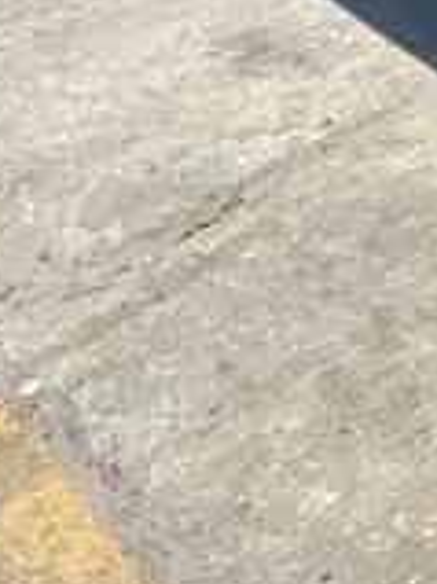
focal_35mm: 120
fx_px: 2023
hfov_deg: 10.9
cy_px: -571
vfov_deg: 14.0
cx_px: 955
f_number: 1.5
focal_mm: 5.7
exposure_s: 1/4274
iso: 50
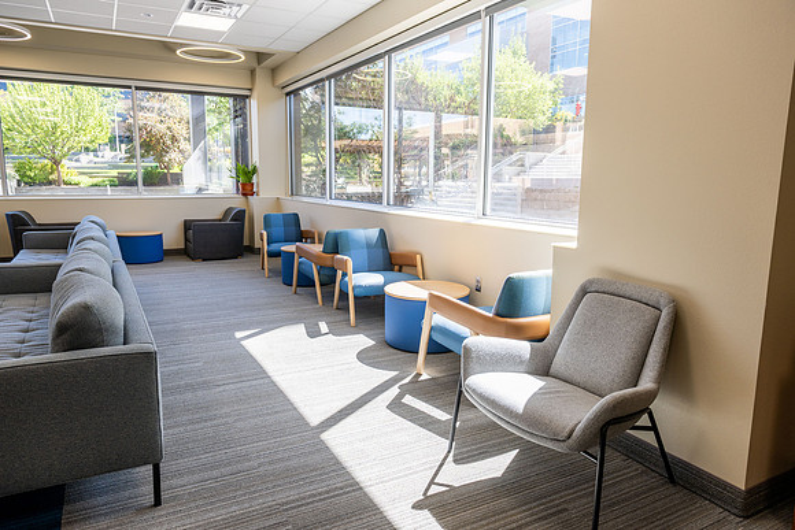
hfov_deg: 73.7
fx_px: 530
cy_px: 265
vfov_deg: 53.2
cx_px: 398
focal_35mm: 24
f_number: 5
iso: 125
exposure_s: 1/160
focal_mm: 24
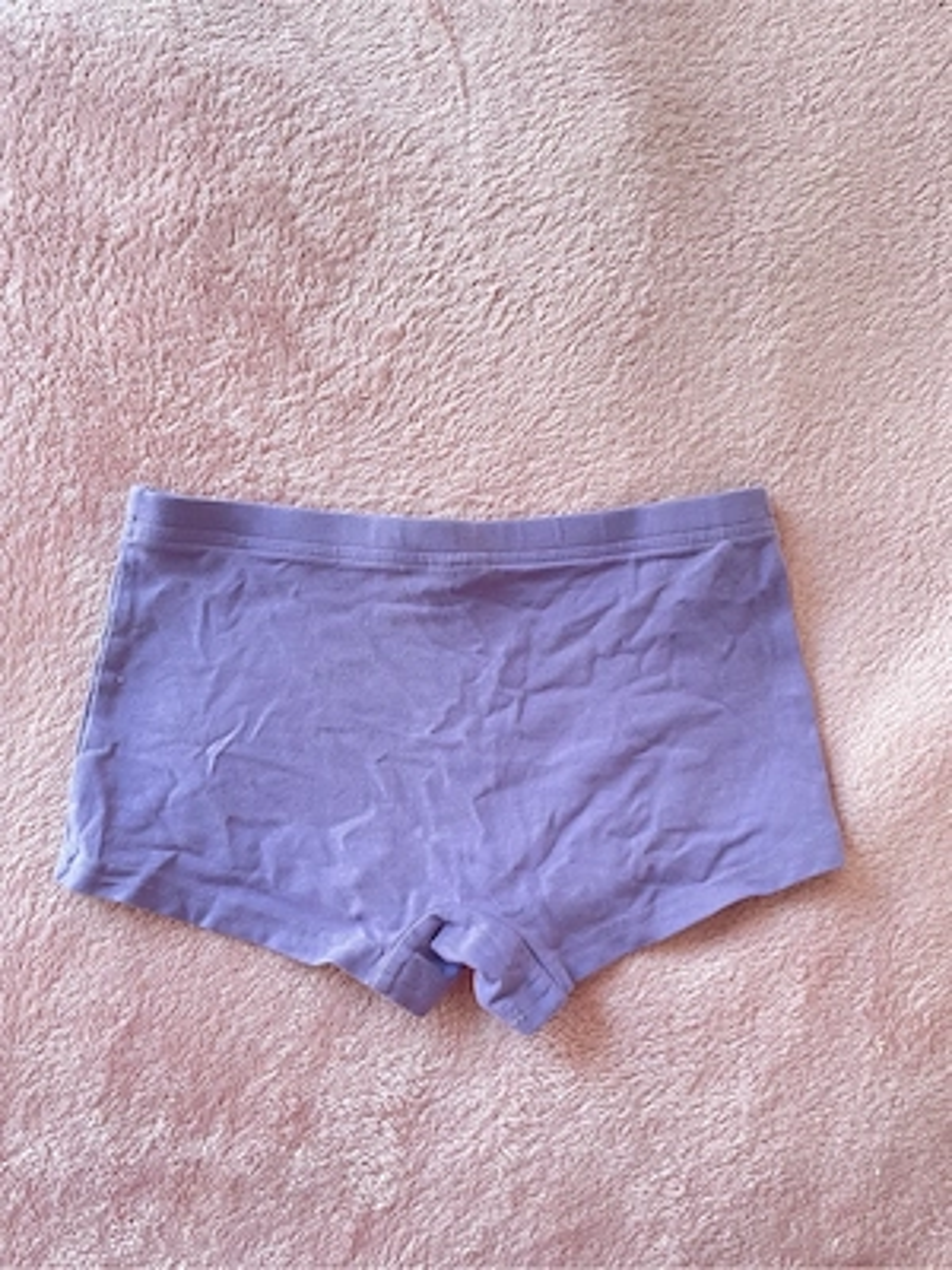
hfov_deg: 53.1
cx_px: 476
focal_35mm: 26
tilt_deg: -80.0
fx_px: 953
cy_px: 635
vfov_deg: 67.3
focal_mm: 4.2
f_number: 1.6
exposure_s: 1/83
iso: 125
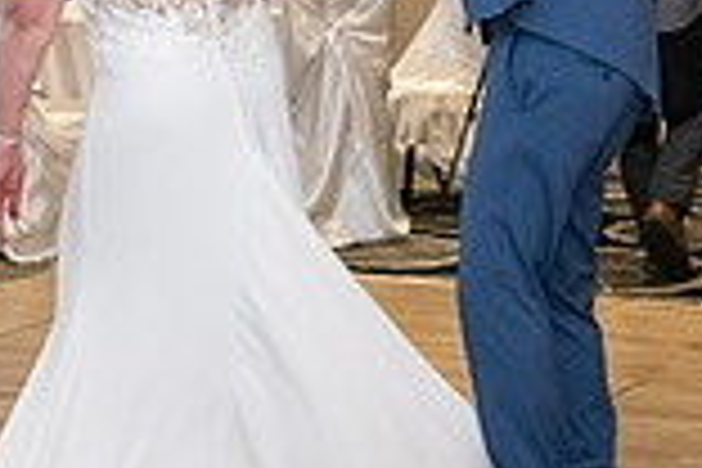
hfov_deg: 17.2
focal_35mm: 119
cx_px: 382
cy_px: -56
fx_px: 2320
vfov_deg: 11.3
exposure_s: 1/320
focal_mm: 32
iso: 2500
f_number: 4
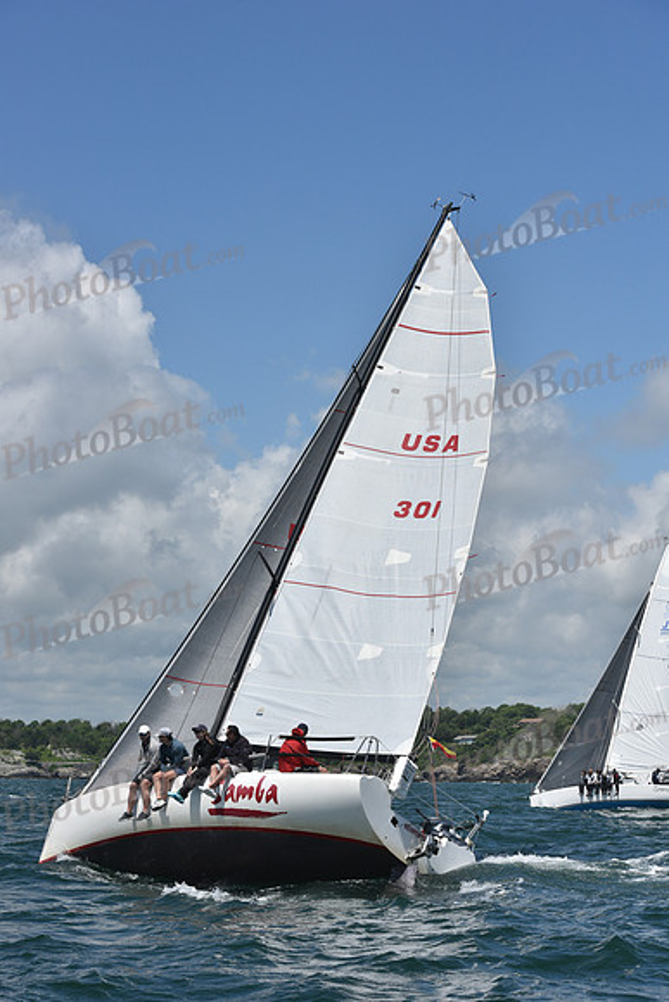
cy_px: 501
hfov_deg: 19.5
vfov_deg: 28.8
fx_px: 1950
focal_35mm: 70
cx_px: 334
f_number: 9
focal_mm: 70
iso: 250
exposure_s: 1/1250
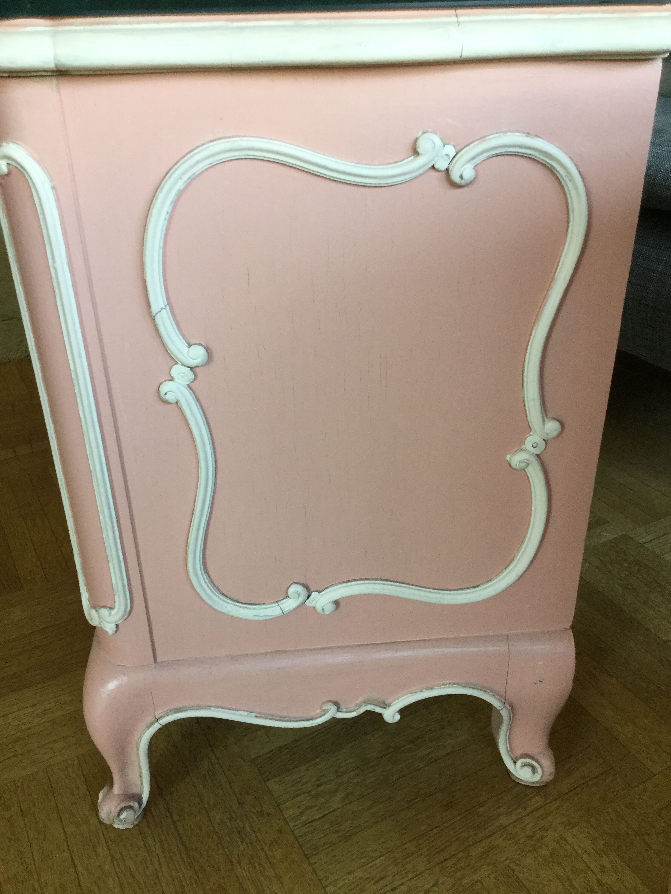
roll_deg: +1.5
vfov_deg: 58.4
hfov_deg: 45.4
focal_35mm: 31
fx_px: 801
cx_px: 336
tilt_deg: -30.7
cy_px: 447
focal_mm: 3.3
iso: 80
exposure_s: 1/33
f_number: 2.4
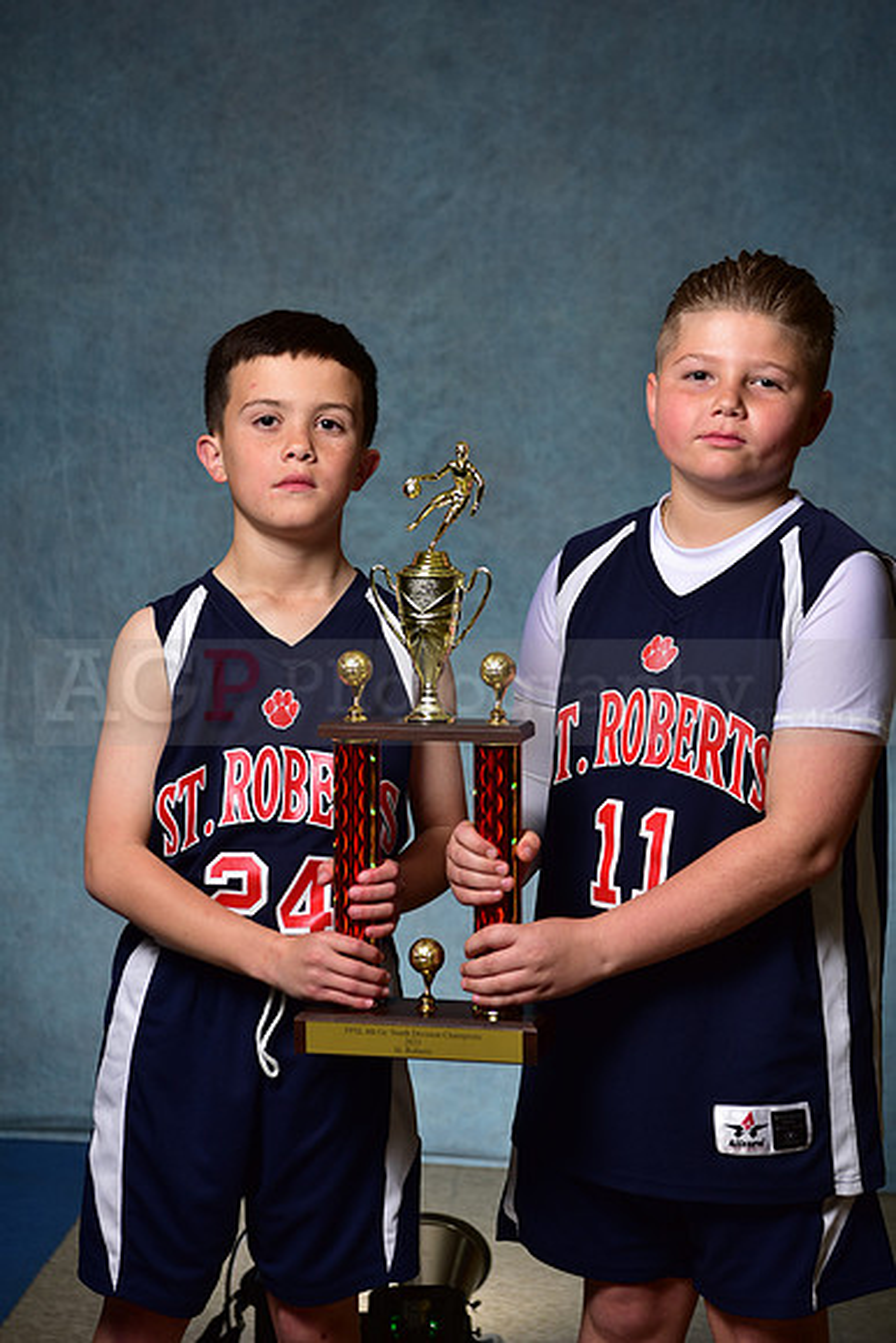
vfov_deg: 28.8
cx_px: 448
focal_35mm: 70
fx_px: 2612
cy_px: 672
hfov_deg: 19.5
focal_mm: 70
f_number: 5
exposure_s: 1/200
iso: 100
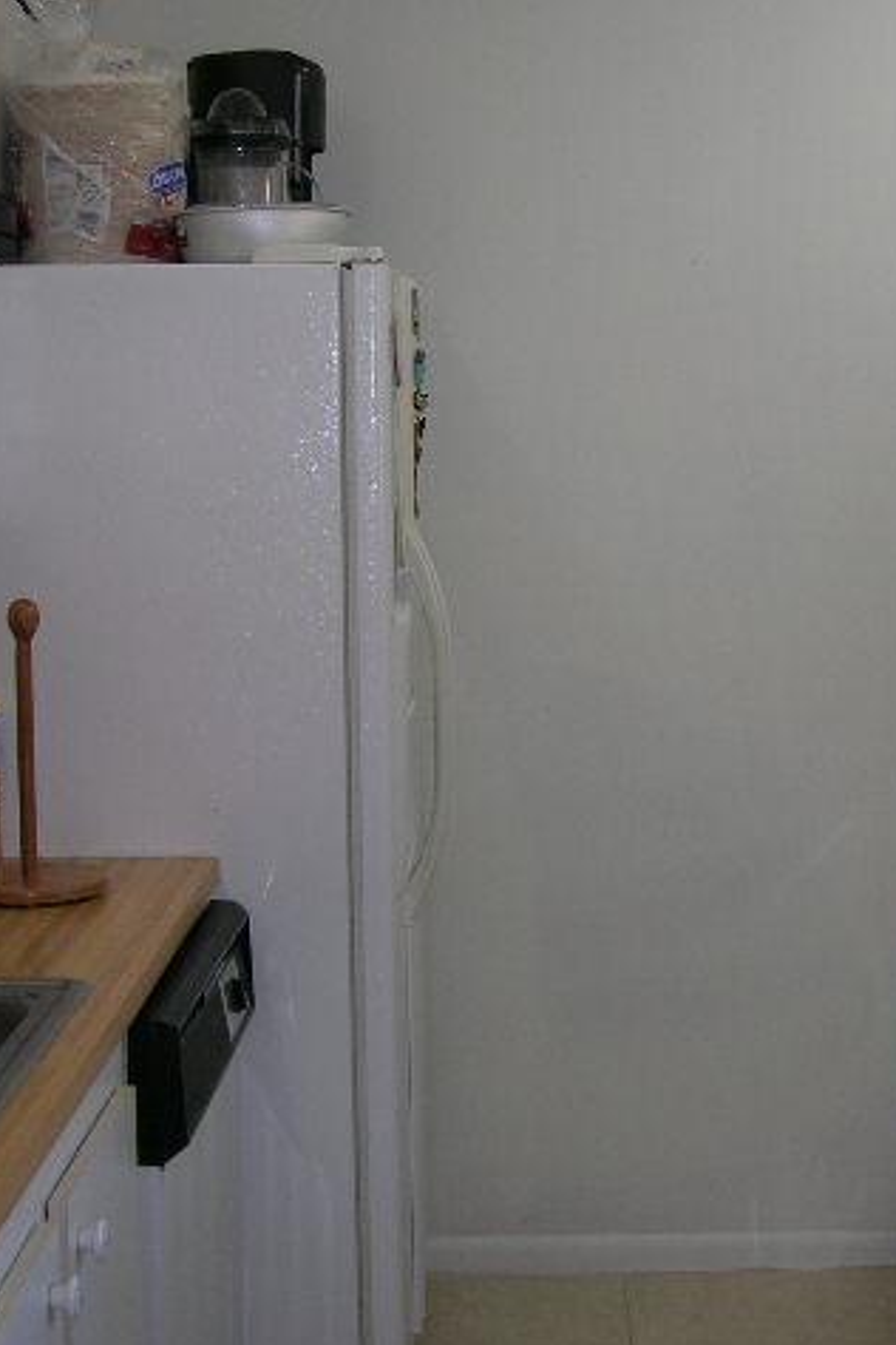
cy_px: 678
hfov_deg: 22.7
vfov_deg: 33.9
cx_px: 709
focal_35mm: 59
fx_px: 2202
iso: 50
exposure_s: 1/30
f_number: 3.1
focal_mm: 7
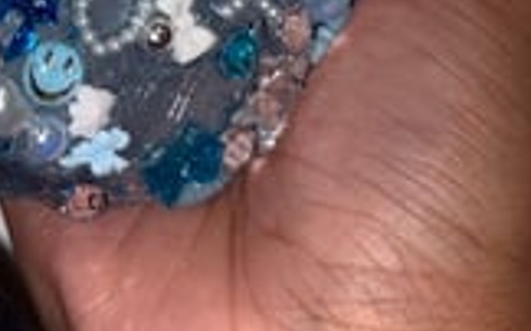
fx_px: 1894
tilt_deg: -2.4
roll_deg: -6.0
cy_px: -341
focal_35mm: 131
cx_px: -197
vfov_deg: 9.3
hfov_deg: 15.1
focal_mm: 5.96
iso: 32
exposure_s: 1/236
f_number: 1.6
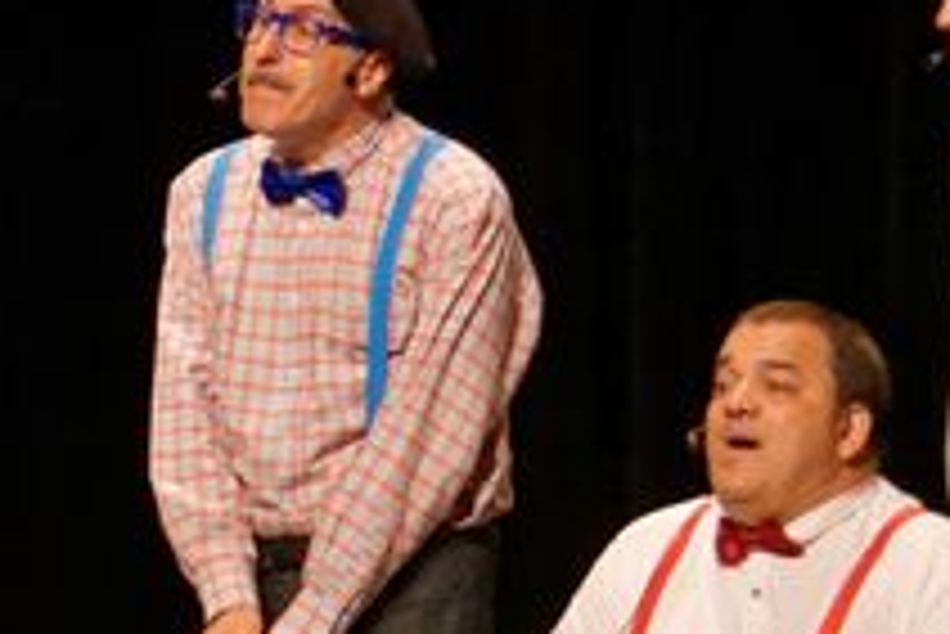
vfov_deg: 4.1
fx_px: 8793
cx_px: -657
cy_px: 567
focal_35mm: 333
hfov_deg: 6.1
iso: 3200
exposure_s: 1/320
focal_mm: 55
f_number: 4
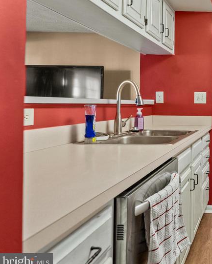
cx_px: 249
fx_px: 251
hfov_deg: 36.4
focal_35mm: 32
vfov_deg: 55.2
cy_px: 104
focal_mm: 18
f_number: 4.5
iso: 1250
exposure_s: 1/10
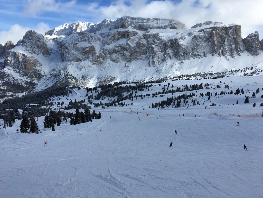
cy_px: 99
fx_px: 220
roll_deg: -2.2
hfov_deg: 61.7
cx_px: 132
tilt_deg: -2.5
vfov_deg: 48.2
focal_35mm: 29
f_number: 2.2
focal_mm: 4.15
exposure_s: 1/2024
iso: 25
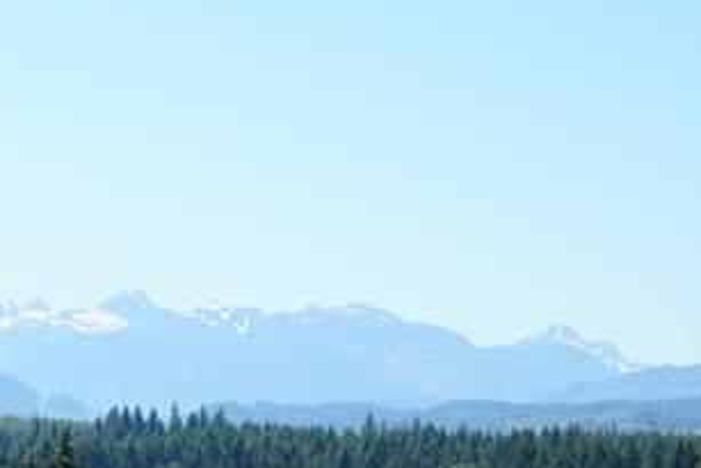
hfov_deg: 9.5
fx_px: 3955
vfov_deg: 6.5
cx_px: -639
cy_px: 977
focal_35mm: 203
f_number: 5
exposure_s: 1/400
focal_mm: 39
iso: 100
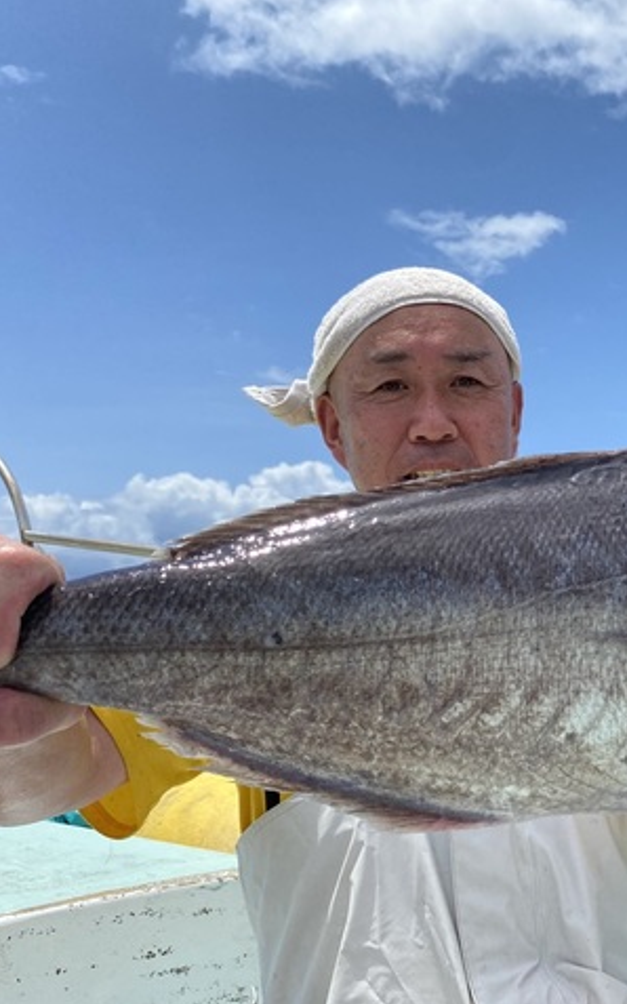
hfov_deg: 33.0
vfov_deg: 52.8
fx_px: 1012
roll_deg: +4.2
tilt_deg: +2.1
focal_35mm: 37
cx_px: 537
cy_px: 501
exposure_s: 1/3984
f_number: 1.8
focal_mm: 4.25
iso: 32
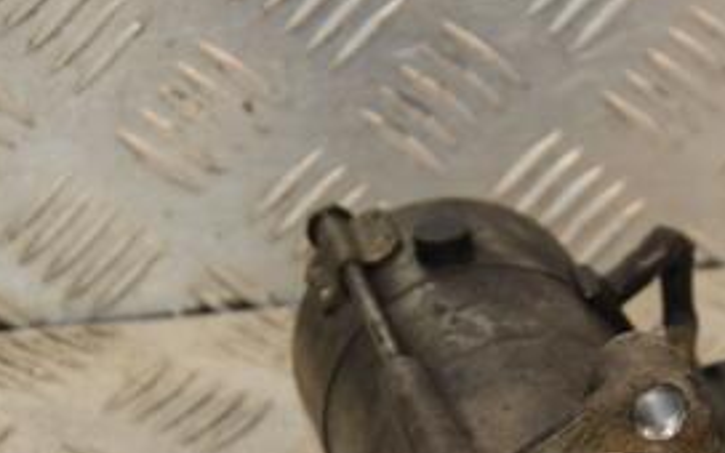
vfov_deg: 5.5
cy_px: 517
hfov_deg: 8.9
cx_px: 616
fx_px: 4663
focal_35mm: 236
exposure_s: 1/200
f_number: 5.3
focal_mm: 70
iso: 800
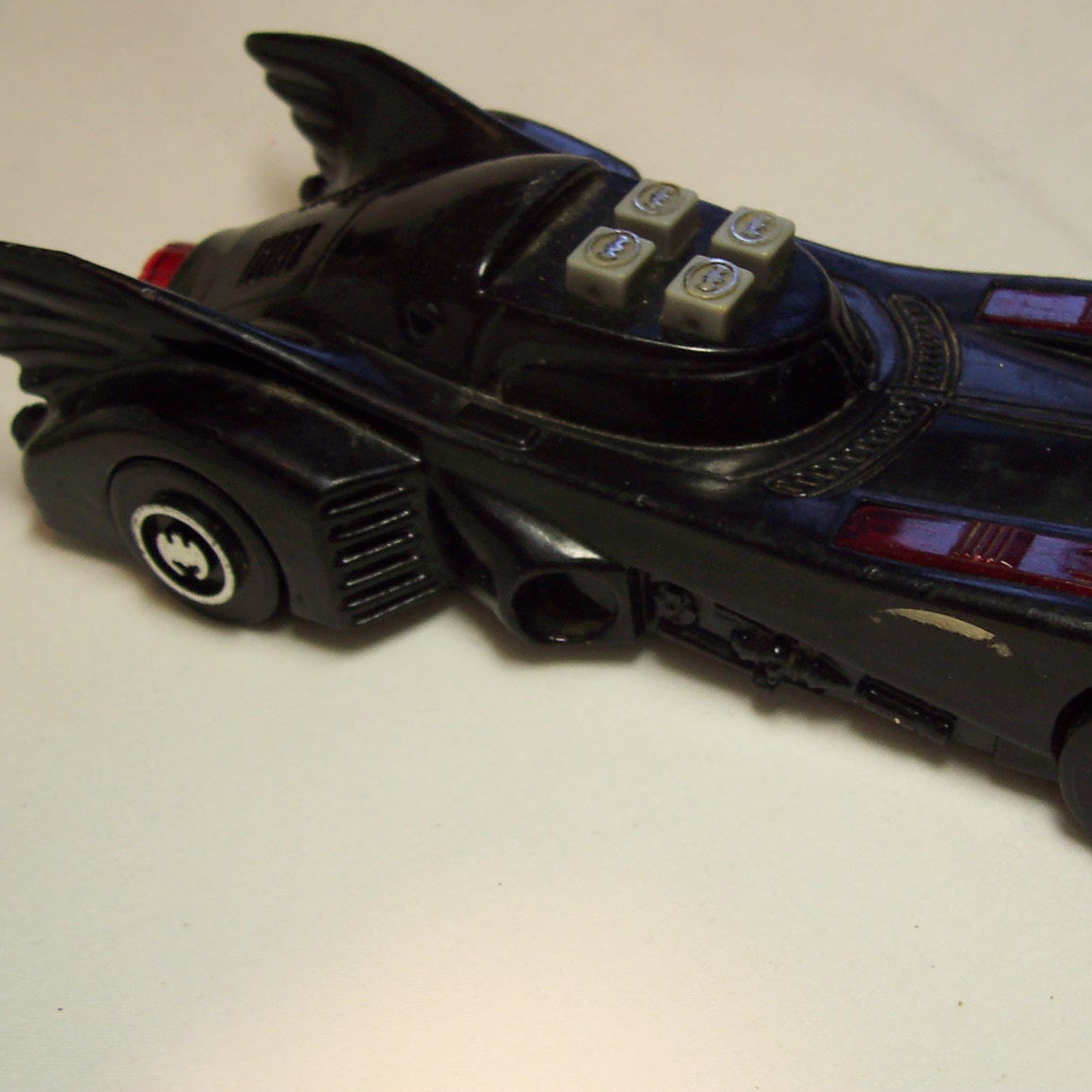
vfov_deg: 36.0
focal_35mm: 47
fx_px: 1677
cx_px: 746
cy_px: 504
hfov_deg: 35.6
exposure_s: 1/45
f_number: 2.8
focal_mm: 5.6
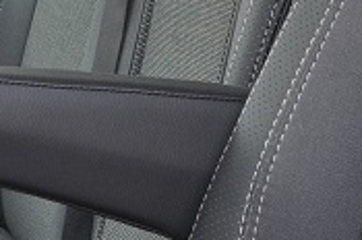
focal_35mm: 149
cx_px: 370
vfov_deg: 9.2
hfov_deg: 13.6
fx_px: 1495
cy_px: 56
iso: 400
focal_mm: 17
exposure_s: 1/125
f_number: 5.6
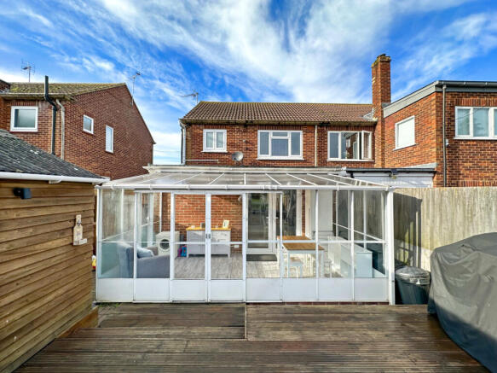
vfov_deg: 85.7
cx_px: 248
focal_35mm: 14
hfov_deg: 102.1
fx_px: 201
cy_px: 186
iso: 40
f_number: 2.2
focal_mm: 2.22
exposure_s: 1/850
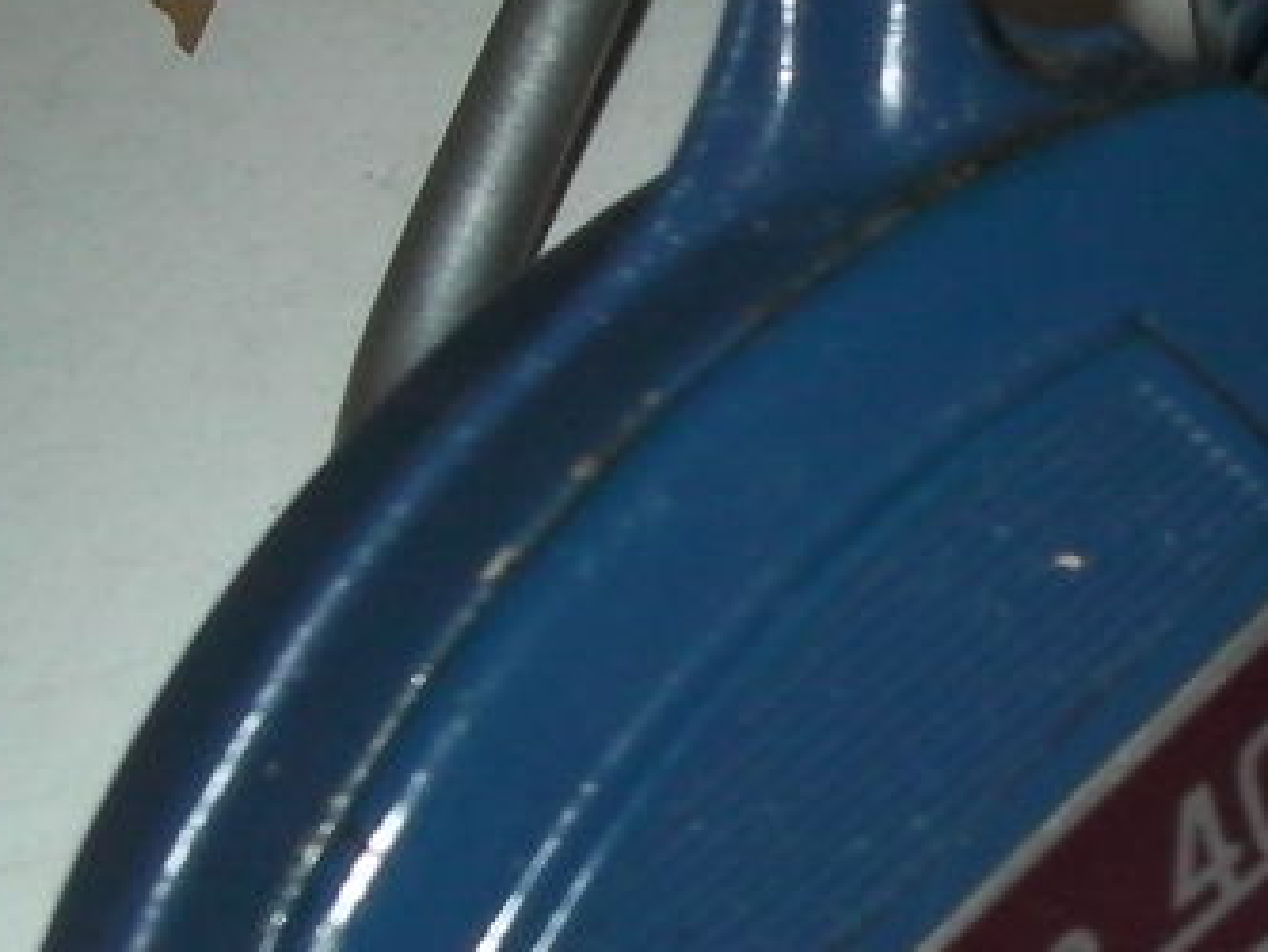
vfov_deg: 13.0
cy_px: 278
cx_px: 1424
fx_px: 4177
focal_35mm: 114
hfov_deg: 16.7
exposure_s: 1/30
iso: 200
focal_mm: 6.3
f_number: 5.6
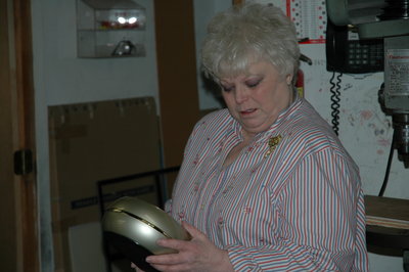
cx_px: 204
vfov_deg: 13.0
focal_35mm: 105
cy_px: 136
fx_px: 1192
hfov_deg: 19.5
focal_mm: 70
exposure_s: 1/60
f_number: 4.5
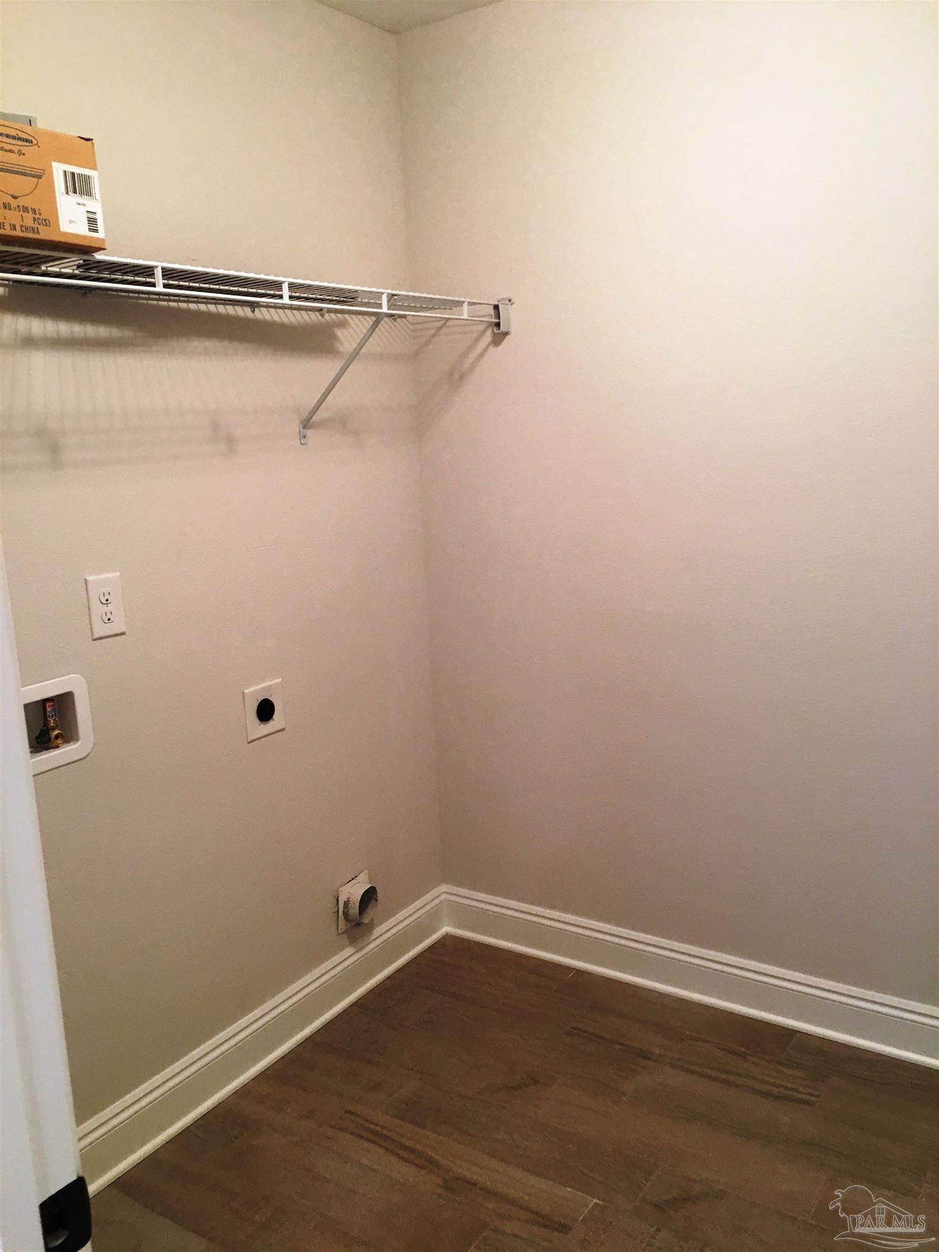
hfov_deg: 48.2
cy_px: 626
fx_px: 1049
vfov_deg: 61.7
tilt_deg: -10.6
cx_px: 470
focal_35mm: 29
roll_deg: +2.9
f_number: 2.2
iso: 40
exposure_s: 1/15
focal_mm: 4.15
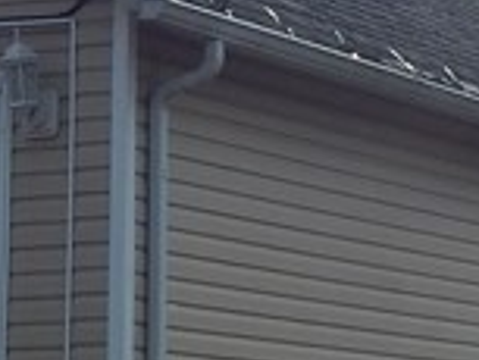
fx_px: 3157
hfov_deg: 8.7
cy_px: -72
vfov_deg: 6.5
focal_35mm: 228
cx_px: 360
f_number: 3.3
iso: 125
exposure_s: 1/1250
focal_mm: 6.1
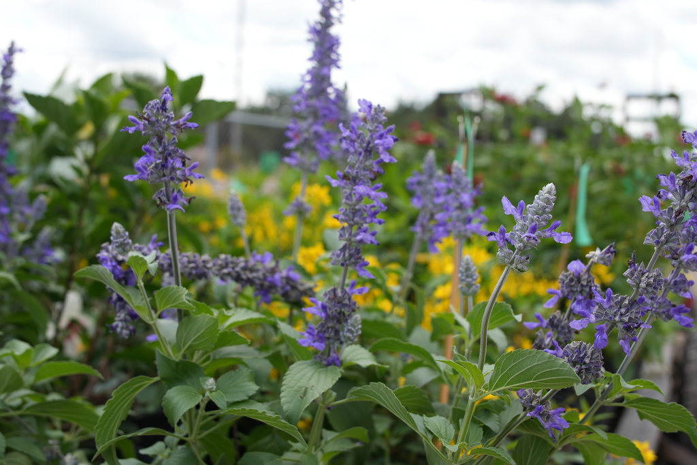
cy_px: 232
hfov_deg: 53.1
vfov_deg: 36.9
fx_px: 697
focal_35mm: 36
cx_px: 348
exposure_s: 1/400
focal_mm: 24
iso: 100
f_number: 4.5
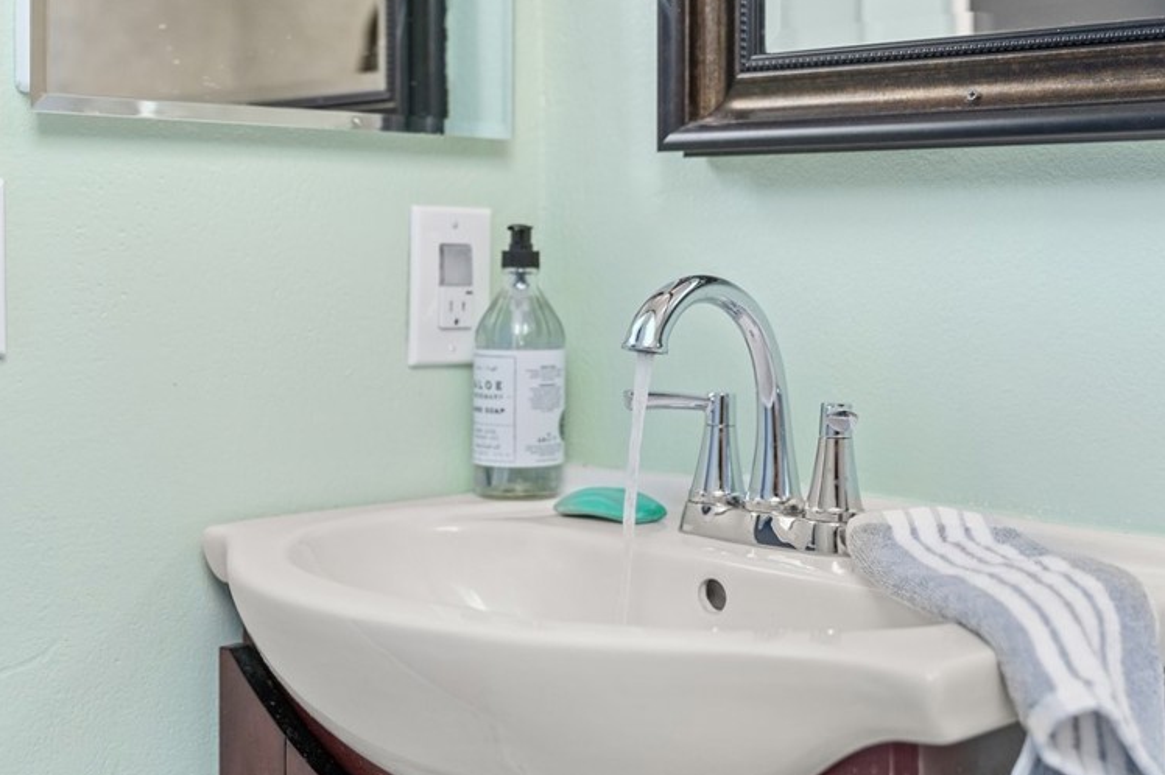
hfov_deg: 38.2
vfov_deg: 25.9
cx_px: 645
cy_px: 296
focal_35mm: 52
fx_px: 1682
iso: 400
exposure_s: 1/320
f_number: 2.8
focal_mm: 38
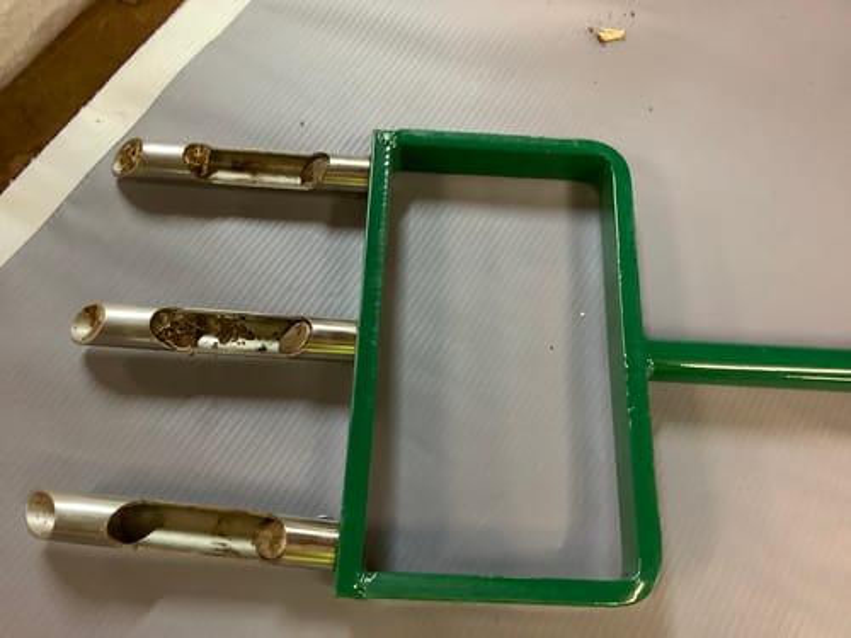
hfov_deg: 58.4
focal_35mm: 31
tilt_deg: -68.3
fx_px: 762
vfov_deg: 45.4
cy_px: 319
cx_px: 426
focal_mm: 3.3
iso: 400
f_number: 2.4
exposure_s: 1/33
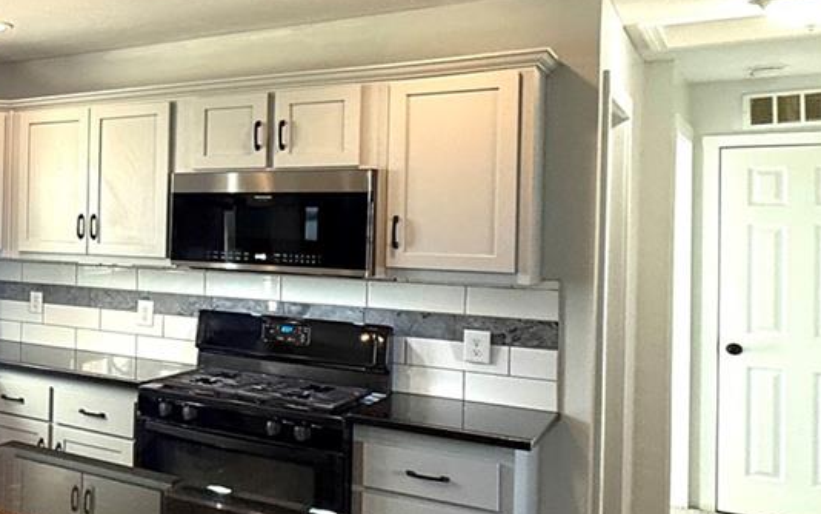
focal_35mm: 40
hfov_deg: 37.2
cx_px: -168
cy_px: 220
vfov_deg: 32.0
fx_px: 895
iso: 200
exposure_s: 1/120
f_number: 2.2
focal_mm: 2.22
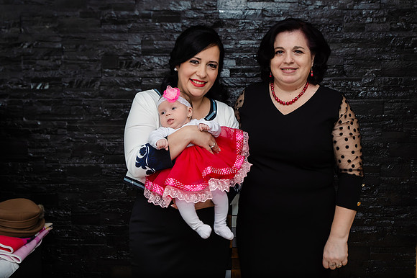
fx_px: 542
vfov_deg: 28.6
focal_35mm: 47
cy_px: 107
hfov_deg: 42.0
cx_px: 229
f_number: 3.5
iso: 500
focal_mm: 38
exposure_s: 1/250
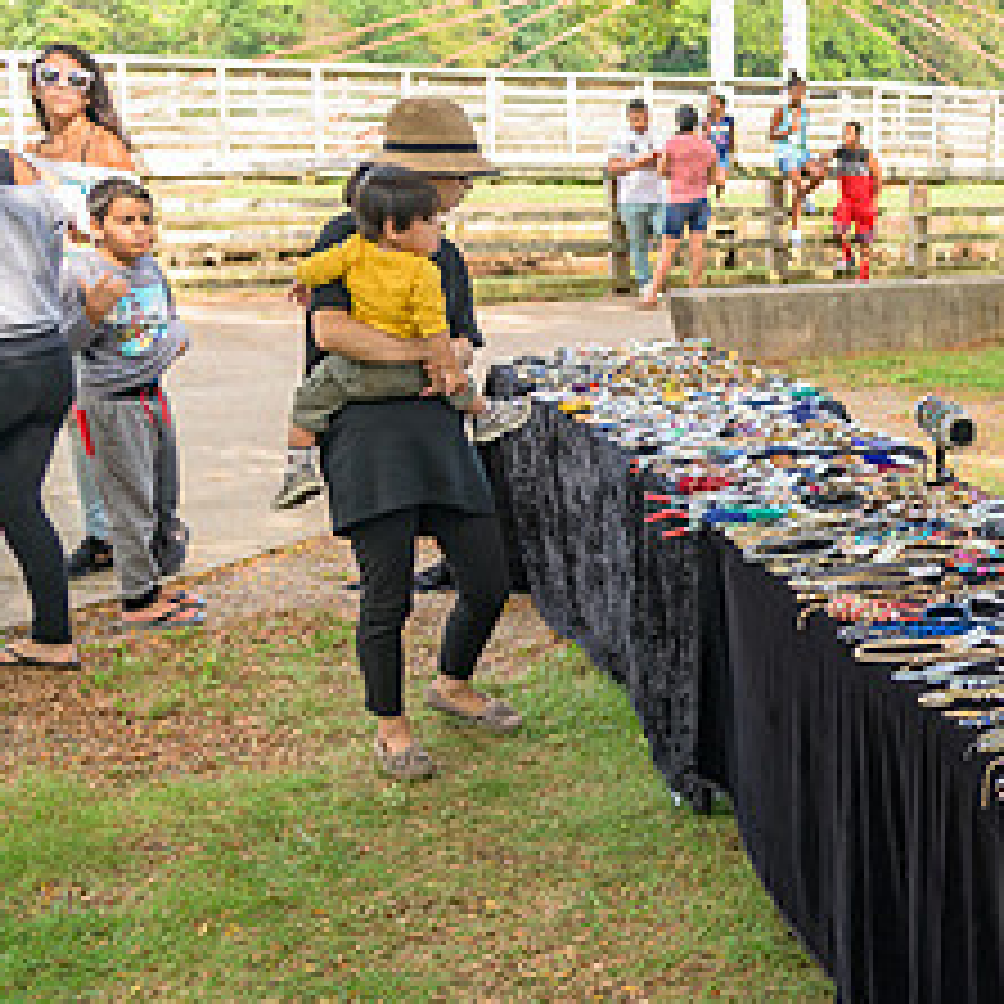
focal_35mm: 53
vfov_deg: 32.2
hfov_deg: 28.9
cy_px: 488
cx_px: 1130
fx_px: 1739
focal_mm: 24
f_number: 4
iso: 360
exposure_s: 1/200
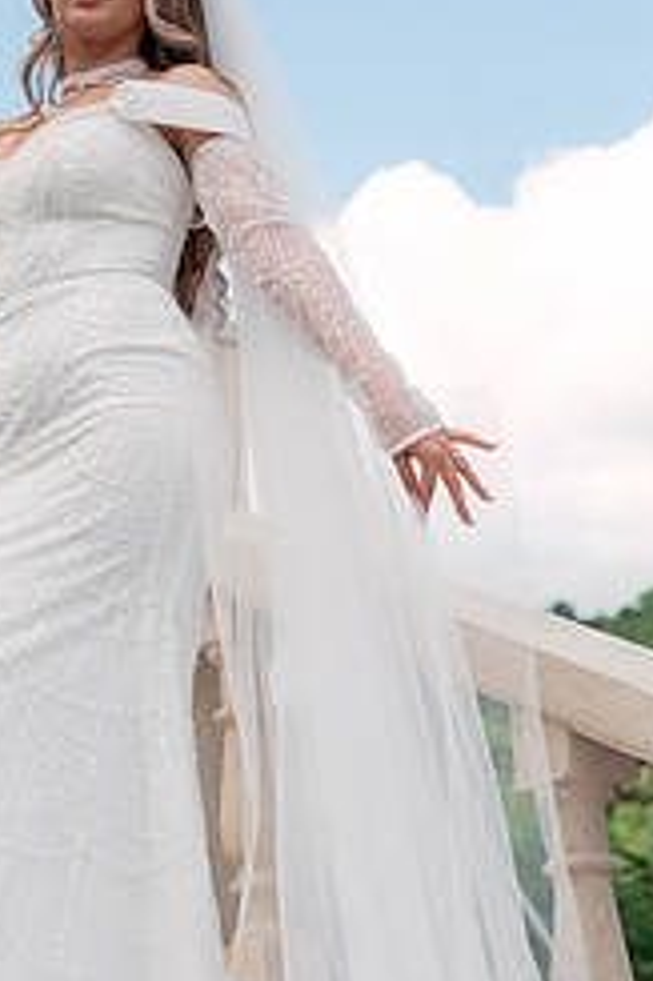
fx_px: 3760
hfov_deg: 9.9
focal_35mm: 138
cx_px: 118
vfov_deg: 14.8
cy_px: 228
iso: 160
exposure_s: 1/500
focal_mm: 75
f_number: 4.5
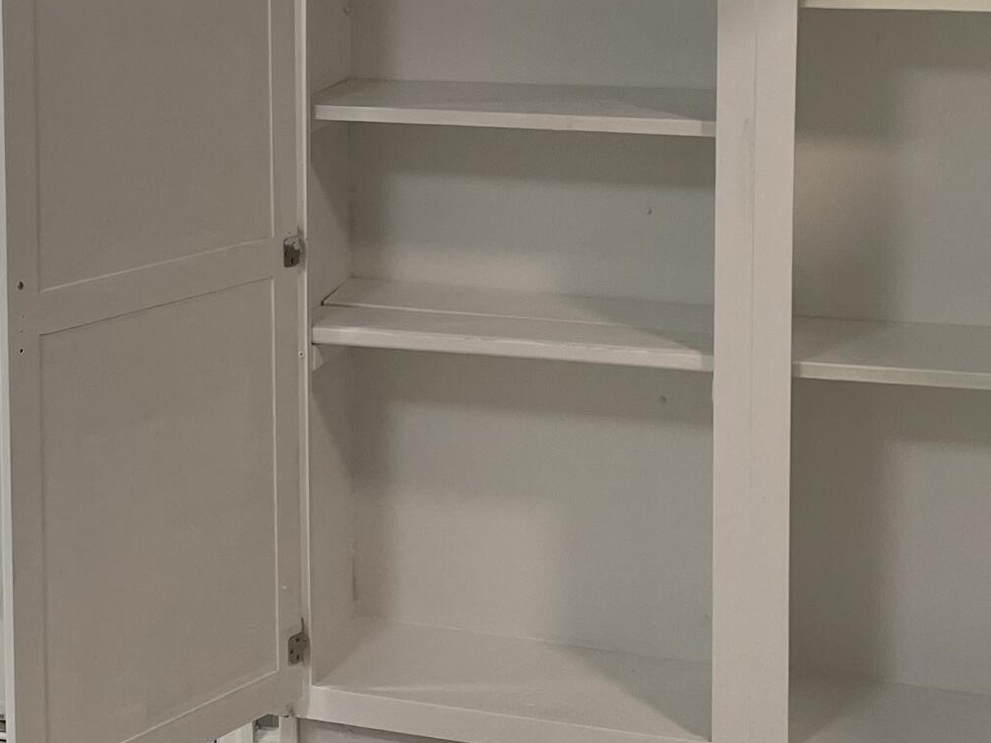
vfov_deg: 18.6
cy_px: 69
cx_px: 88
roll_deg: +1.6
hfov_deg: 24.3
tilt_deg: -4.3
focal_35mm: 78
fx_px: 2233
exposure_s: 1/120
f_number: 1.6
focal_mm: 4.2
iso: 80
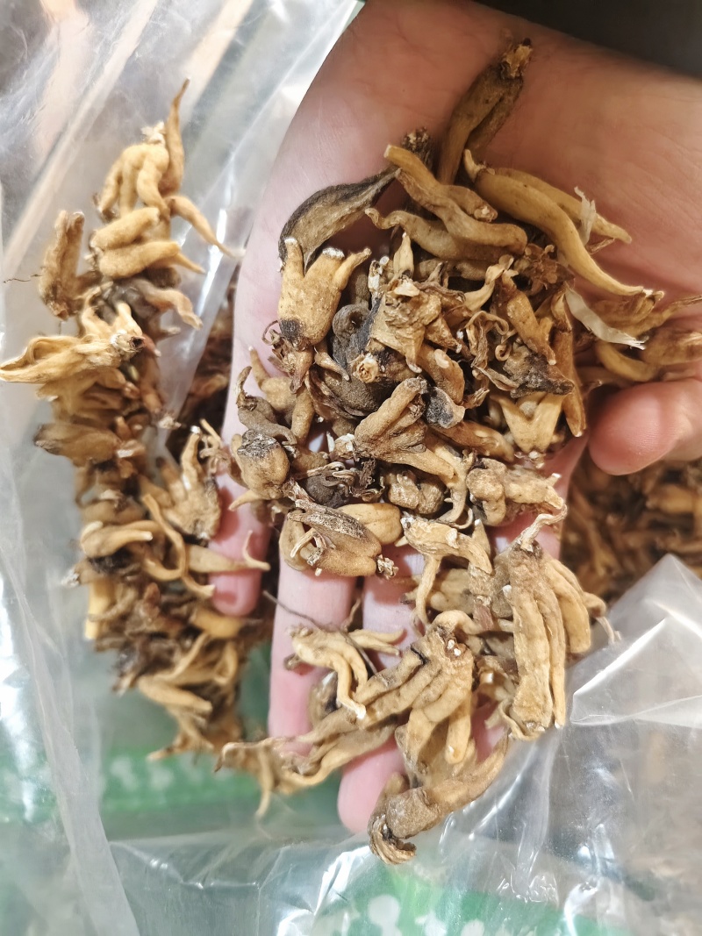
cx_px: 351
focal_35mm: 23
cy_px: 468
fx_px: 622
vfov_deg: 73.9
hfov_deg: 58.9
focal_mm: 5.56
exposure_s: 1/155
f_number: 1.88
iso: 6971
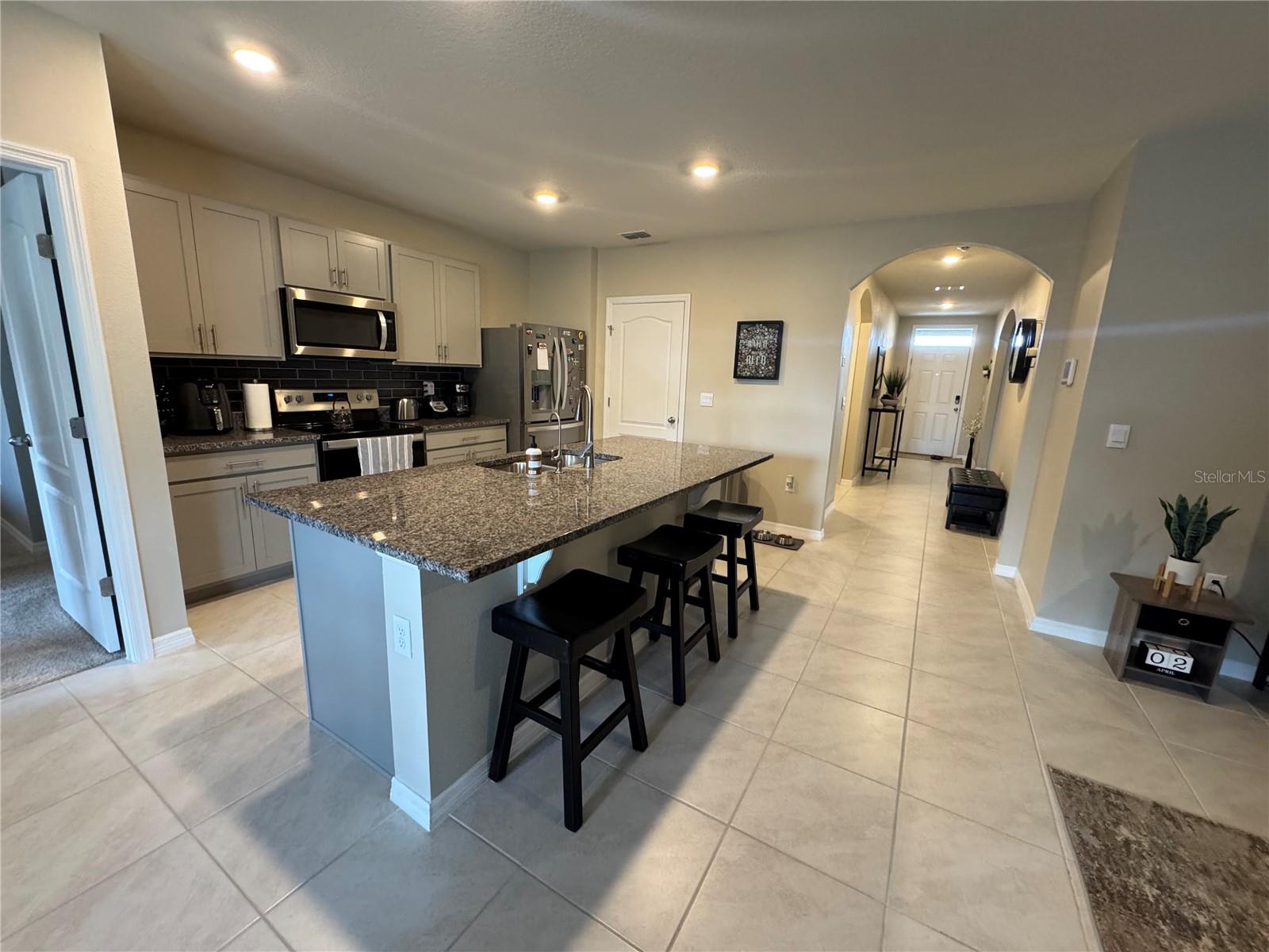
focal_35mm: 14
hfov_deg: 102.1
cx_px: 634
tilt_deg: -12.1
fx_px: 513
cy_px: 476
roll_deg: -1.7
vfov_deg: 85.7
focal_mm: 2.22
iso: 320
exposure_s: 1/60
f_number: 2.2
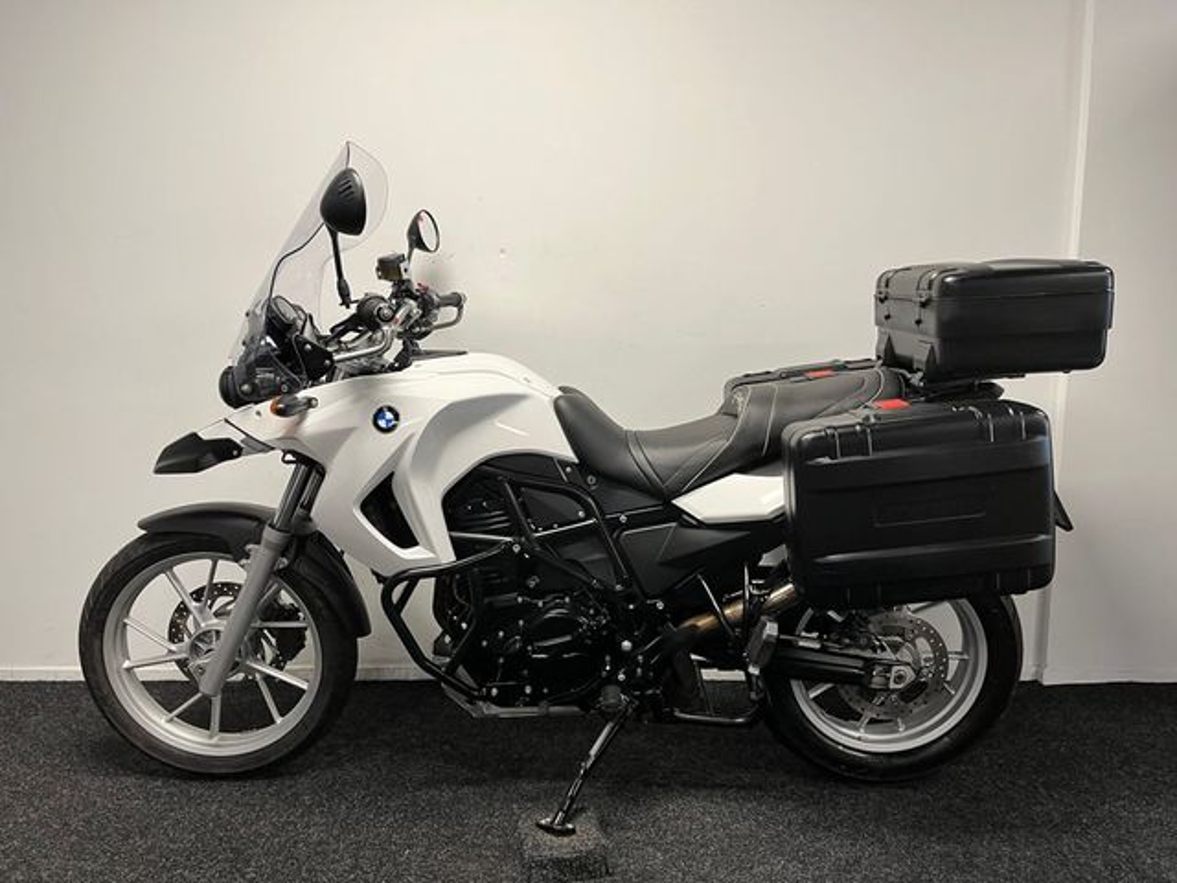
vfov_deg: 53.1
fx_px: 884
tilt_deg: -8.8
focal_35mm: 26
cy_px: 442
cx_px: 588
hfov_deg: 67.3
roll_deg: +0.4
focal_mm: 5.1
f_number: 1.6
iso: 80
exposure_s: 1/50
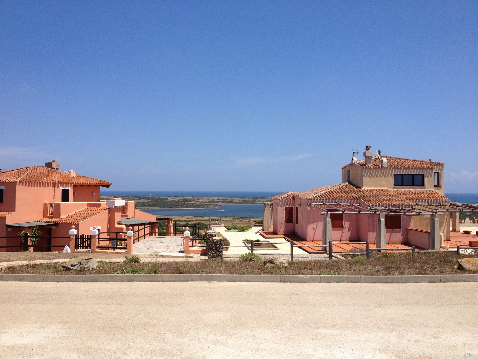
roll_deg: +0.1
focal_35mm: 35
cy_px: 180
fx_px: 483
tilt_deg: -0.5
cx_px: 239
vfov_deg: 40.7
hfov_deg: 52.6
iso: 50
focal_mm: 4.28
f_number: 2.4
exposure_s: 1/2632
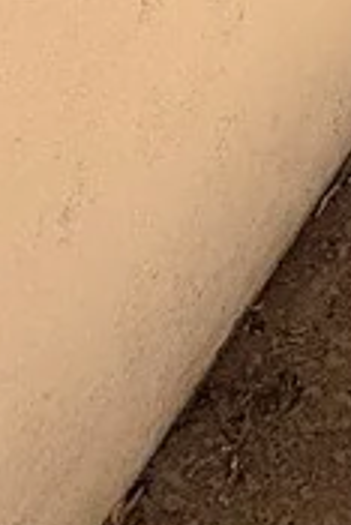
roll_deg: +0.1
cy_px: -582
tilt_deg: -2.0
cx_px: 684
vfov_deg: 16.6
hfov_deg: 13.8
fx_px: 1241
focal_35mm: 85
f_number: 2.2
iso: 50
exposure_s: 1/535
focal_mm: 2.22
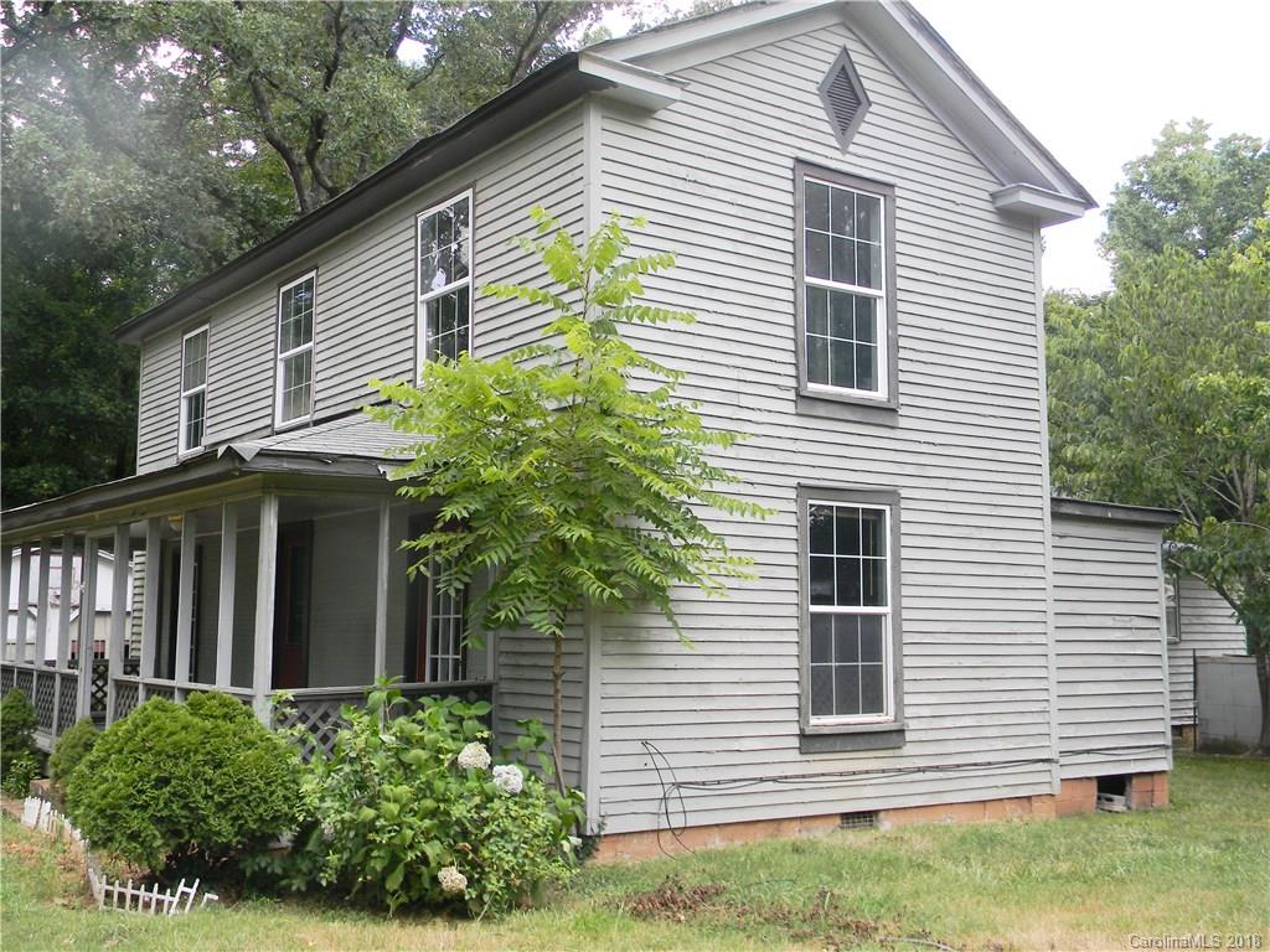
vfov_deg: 39.7
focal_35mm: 36
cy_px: 476
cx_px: 635
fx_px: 1321
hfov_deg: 51.4
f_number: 3.7
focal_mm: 6.4
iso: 80
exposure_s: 1/137
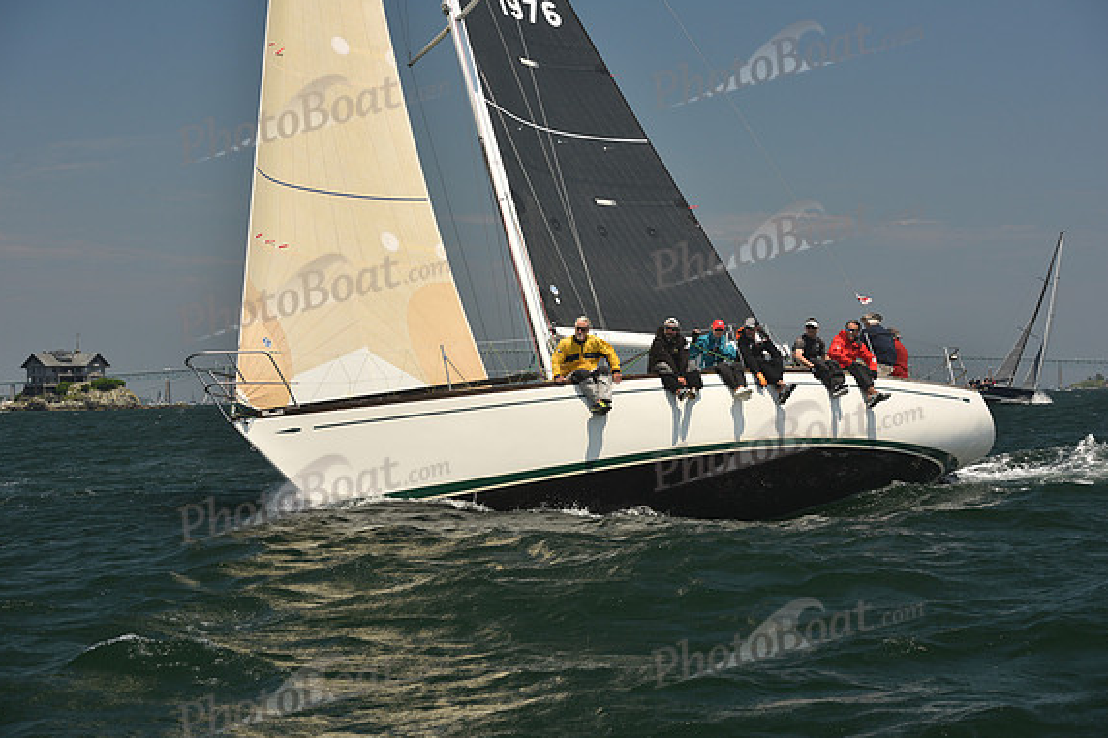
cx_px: 552
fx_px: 2184
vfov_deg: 19.2
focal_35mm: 71
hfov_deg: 28.5
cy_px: 367
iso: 250
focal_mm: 70
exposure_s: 1/640
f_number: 6.3
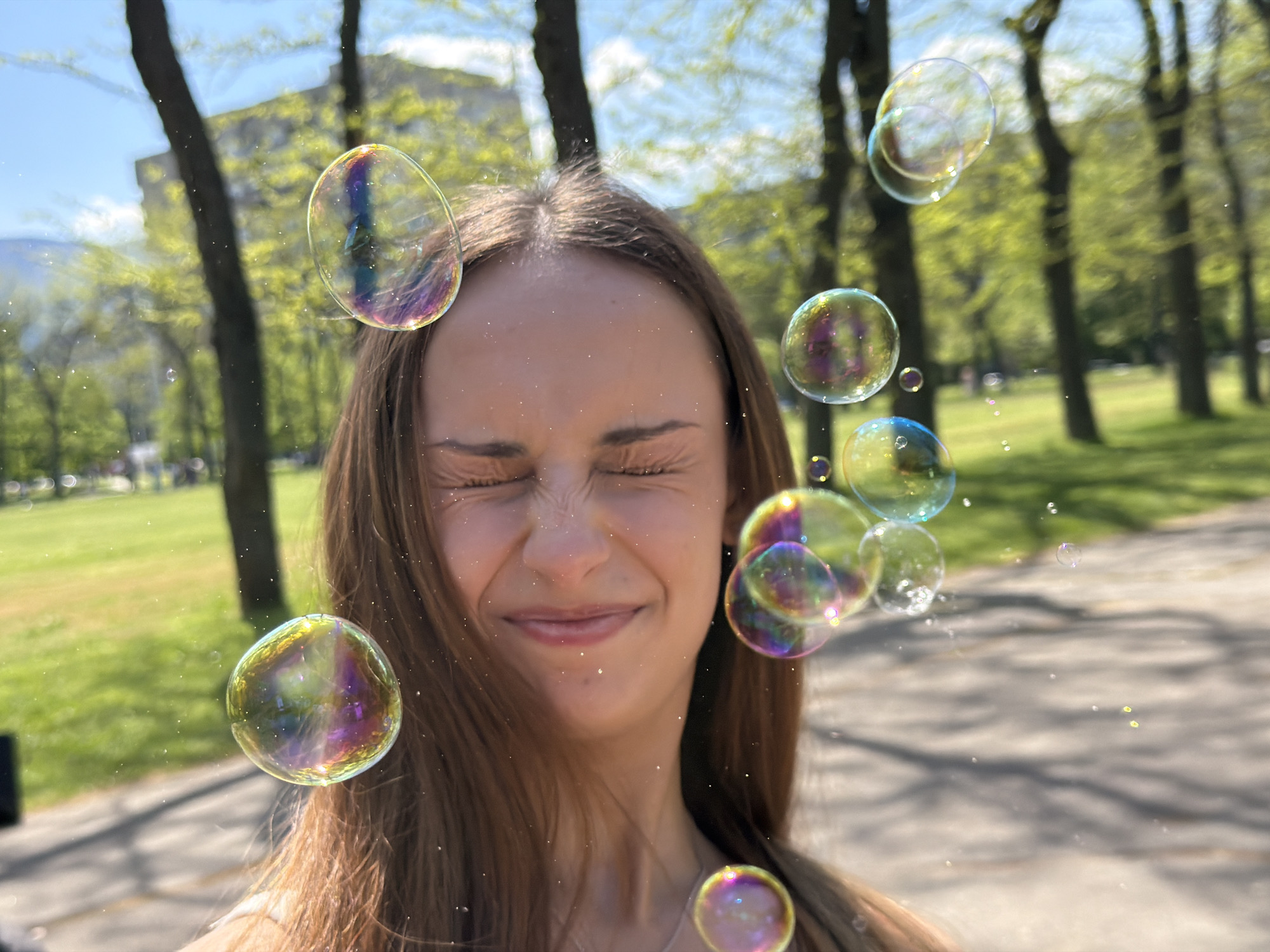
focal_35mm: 48
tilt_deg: -3.8
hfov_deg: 39.7
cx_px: 635
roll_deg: +3.5
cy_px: 476
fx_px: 1761
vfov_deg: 30.3
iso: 400
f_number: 1.78
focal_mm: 6.76
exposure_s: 1/8772
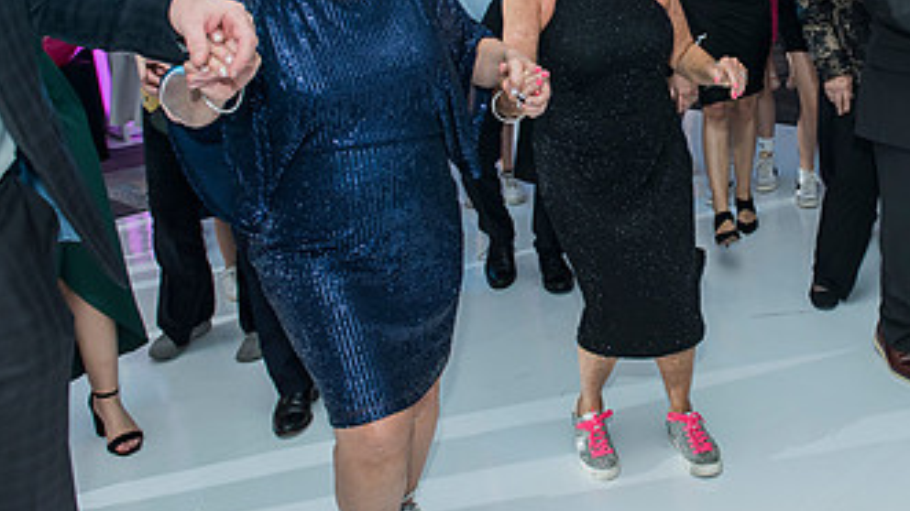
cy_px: 125
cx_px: 696
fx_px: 1061
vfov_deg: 26.7
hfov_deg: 44.7
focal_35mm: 44
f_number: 4
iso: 1000
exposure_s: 1/100
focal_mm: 24
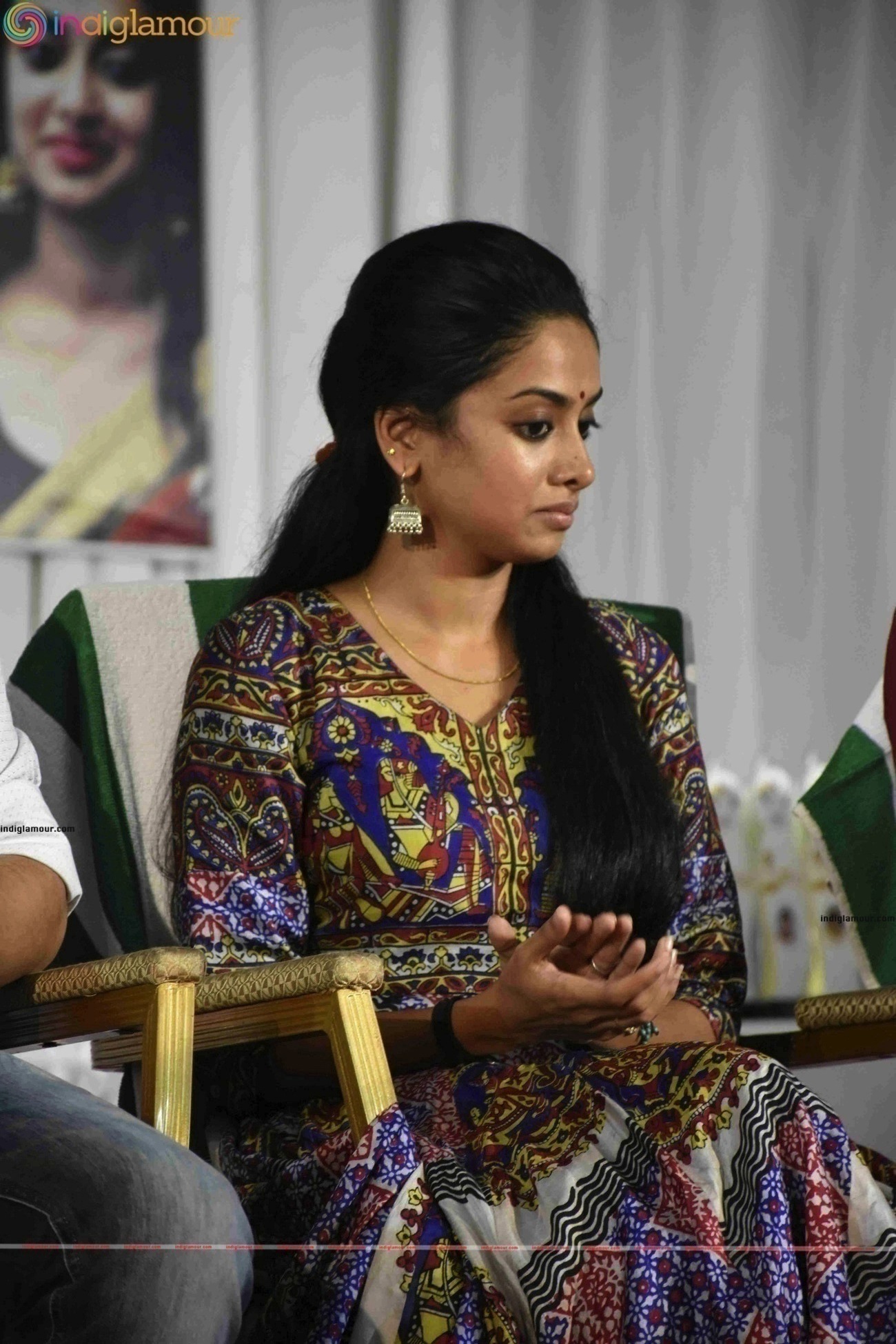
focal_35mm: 210
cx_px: 448
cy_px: 672
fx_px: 7839
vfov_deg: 9.8
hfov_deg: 6.5
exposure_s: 1/100
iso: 2500
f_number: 5.6
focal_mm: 140
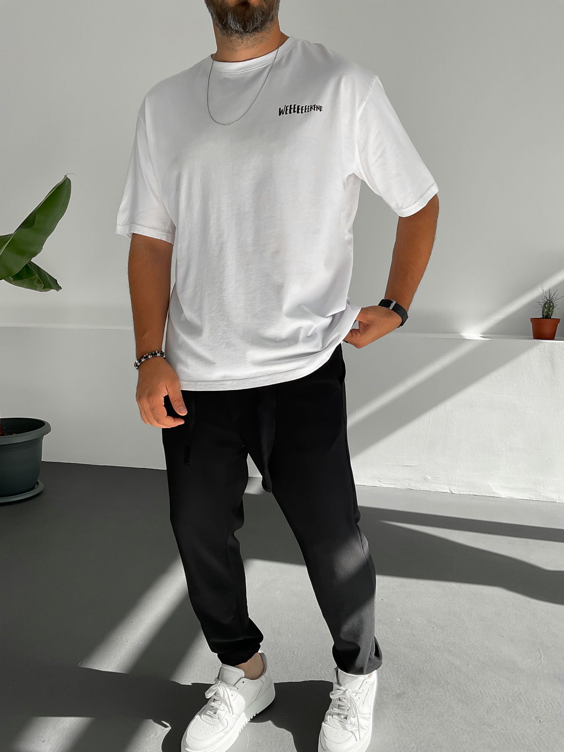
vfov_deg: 61.7
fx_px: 630
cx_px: 282
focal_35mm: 29
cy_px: 376
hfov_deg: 48.2
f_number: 1.8
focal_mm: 3
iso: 16
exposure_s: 1/500
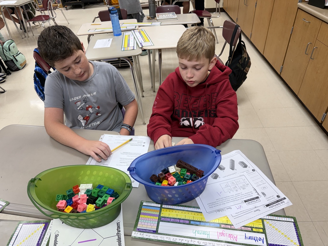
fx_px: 227
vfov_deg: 56.8
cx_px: 164
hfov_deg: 71.6
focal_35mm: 24
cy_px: 123
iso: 160
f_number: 1.78
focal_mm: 6.76
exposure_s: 1/120
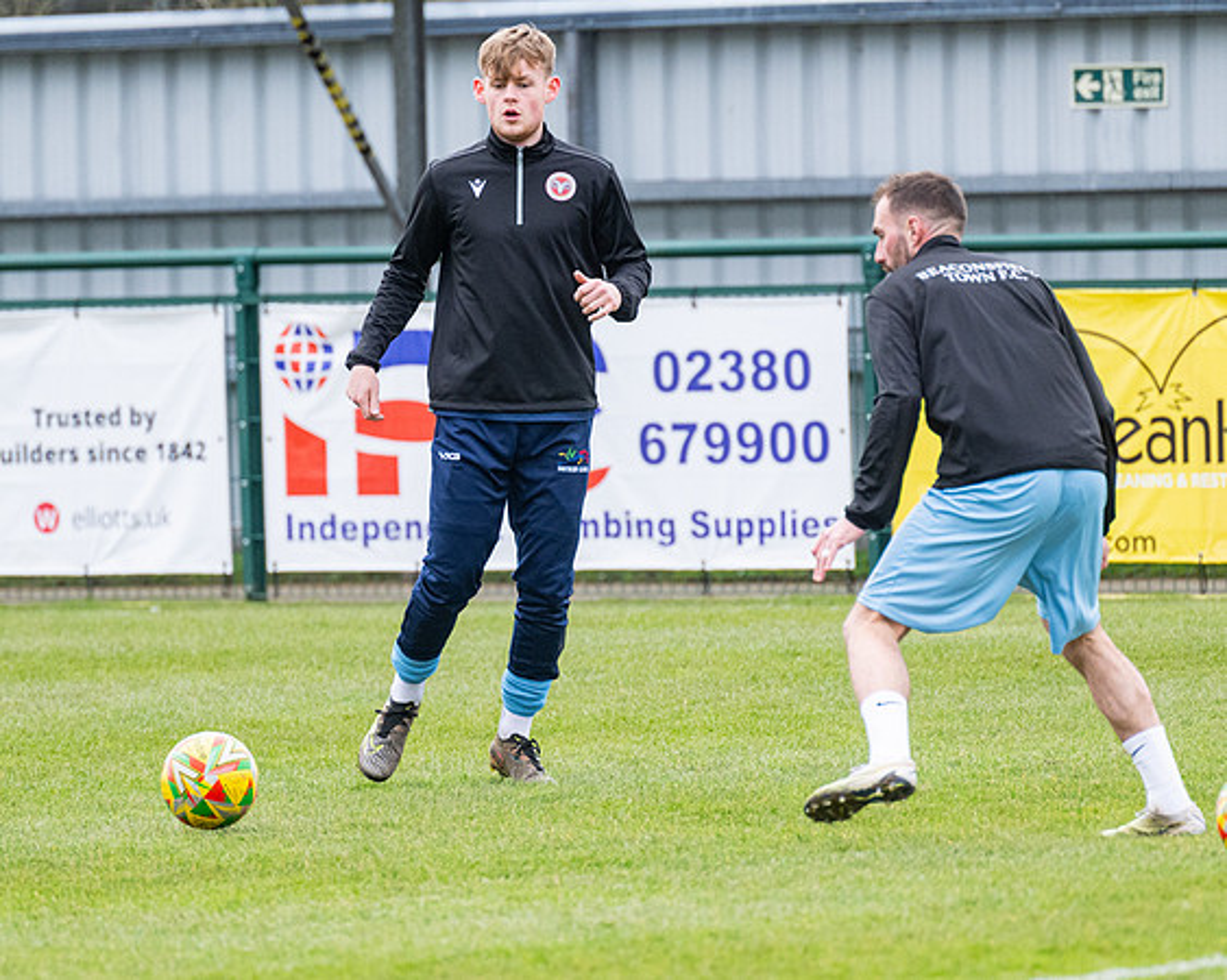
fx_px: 17178
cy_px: 490
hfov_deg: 4.1
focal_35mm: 473
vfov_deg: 3.3
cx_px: 490
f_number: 4
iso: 1000
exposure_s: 1/1000
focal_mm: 280
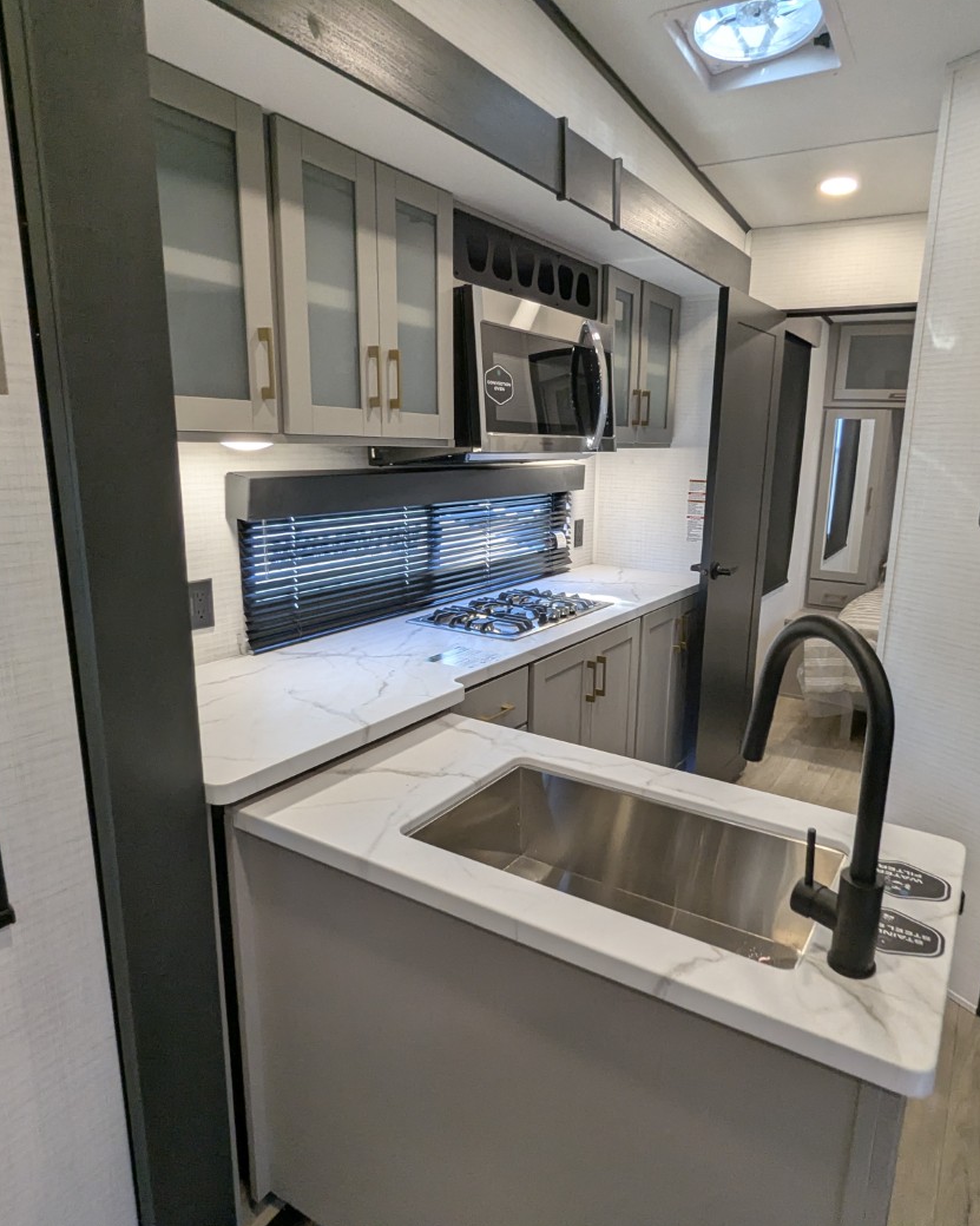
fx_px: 761
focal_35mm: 21
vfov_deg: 77.6
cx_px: 568
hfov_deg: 65.1
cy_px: 612
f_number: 2.2
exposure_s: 1/102
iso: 151
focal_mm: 2.35
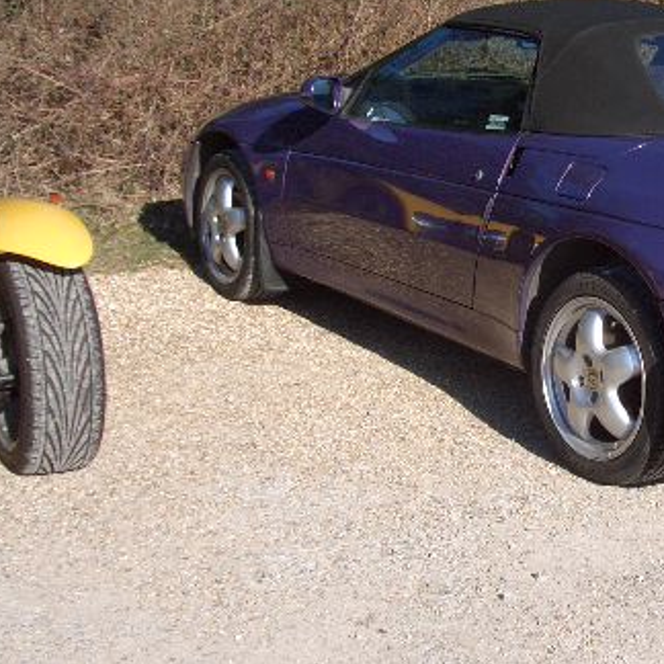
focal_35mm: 68
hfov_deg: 24.6
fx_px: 1476
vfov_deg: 25.3
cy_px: 277
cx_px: 609
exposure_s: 1/320
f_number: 4.8
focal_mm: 8
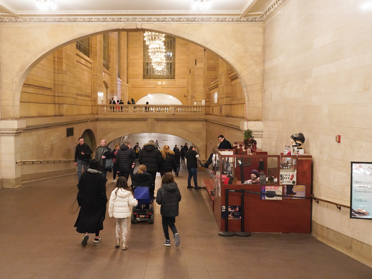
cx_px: 161
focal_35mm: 34
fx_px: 365
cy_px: 140
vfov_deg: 41.8
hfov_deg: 53.8
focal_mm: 31
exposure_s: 1/80
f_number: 5.6
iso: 6400
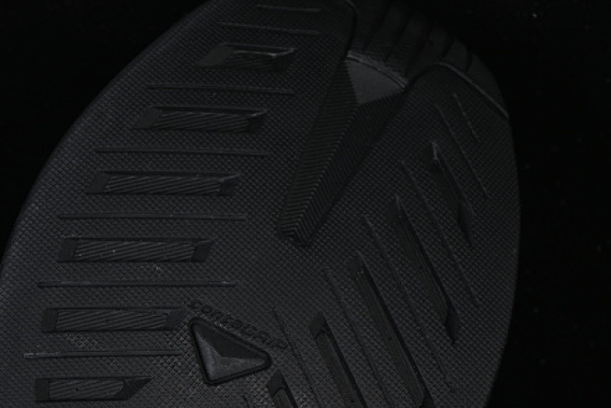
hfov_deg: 16.8
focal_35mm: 122
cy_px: 275
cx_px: 277
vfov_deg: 11.2
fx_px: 2071
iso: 160
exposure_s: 1/60
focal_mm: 50
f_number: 6.3
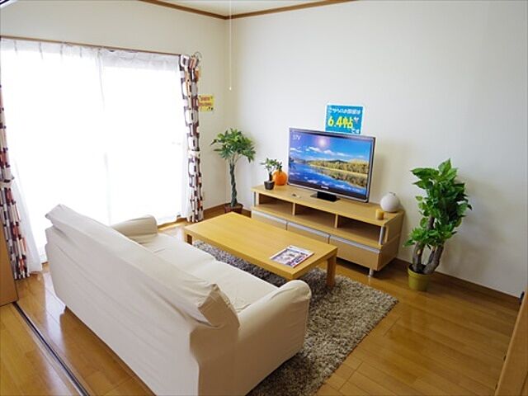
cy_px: 198
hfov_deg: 73.9
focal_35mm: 23
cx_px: 264
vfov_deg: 58.9
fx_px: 351
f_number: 2.8
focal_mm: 5
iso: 250
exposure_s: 1/40
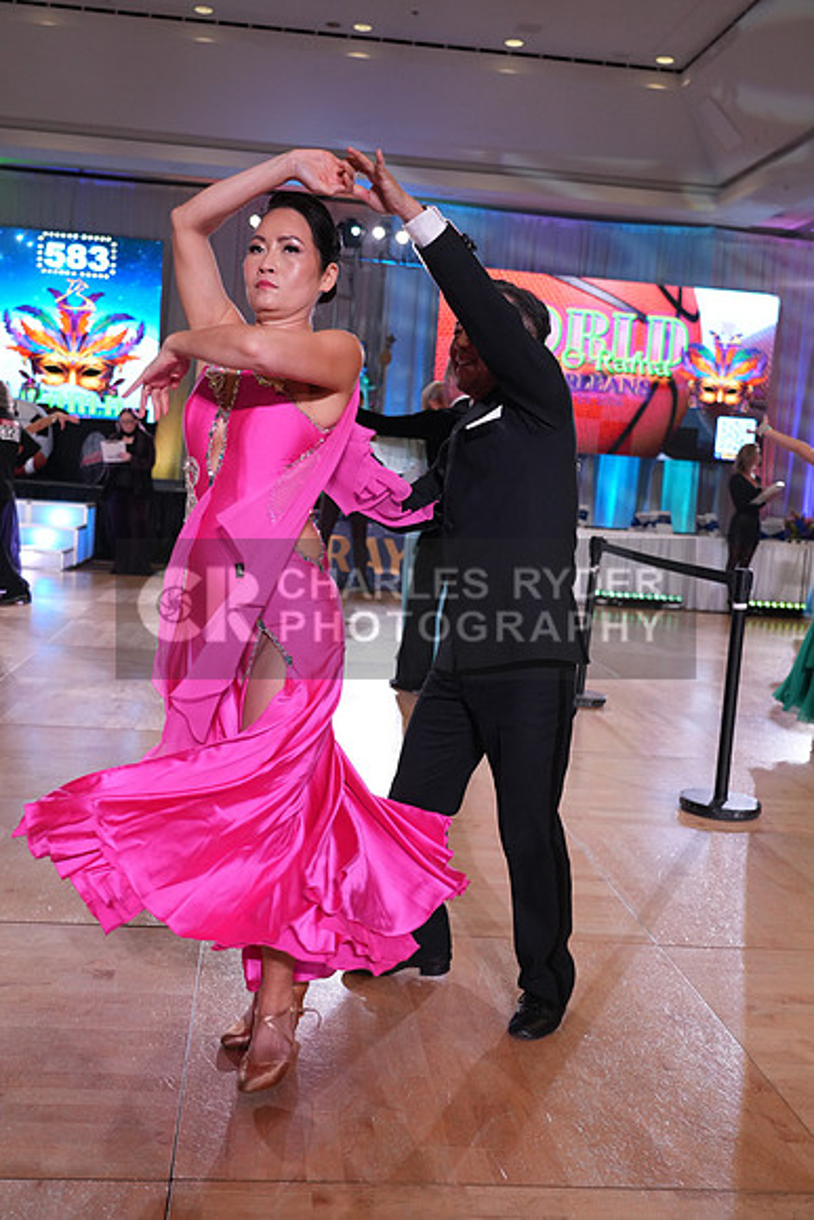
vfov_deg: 53.1
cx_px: 407
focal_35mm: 36
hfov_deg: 36.9
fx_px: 1220
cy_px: 610
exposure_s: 1/500
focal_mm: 36
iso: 2000
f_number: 4
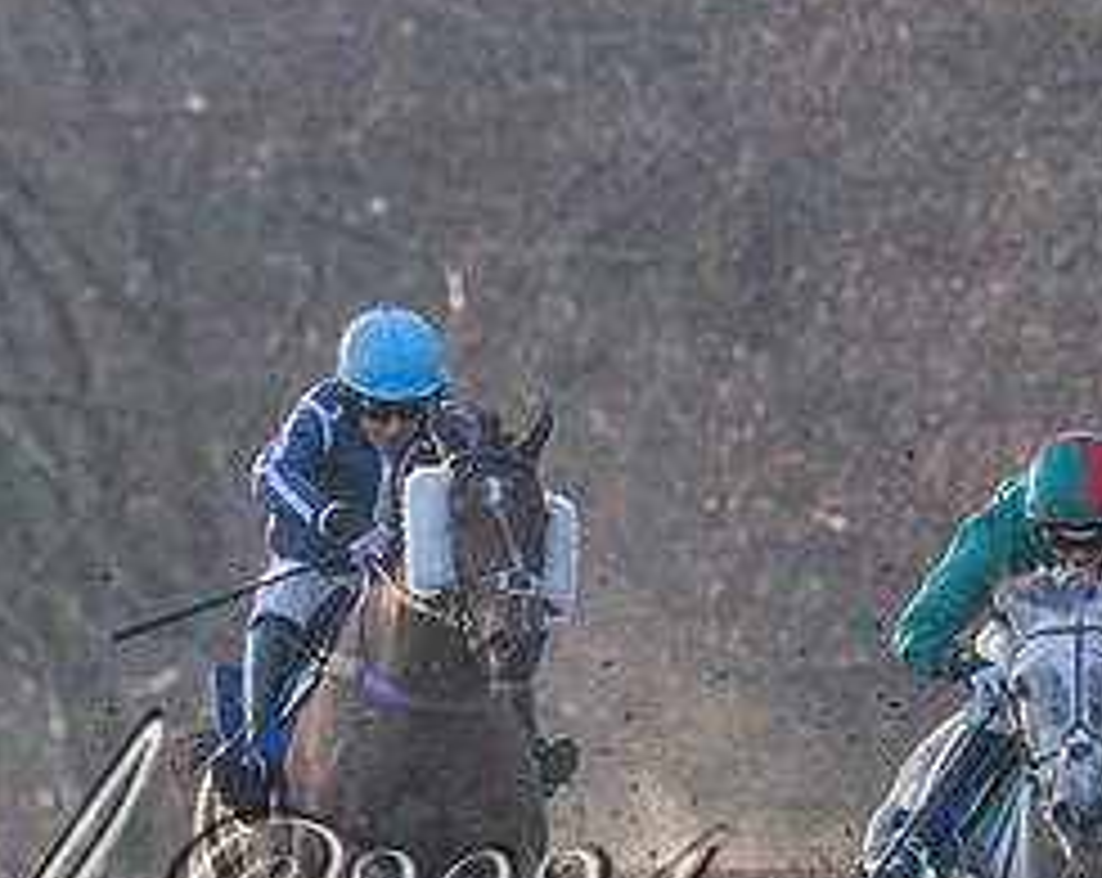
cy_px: 488
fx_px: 68843
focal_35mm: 2115
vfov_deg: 0.7
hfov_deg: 0.9
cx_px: 411
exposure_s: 1/2000
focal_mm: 400
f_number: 5
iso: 800
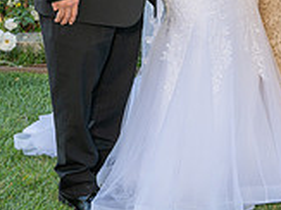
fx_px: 819
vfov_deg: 14.0
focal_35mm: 101
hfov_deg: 19.3
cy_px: -72
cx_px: 207
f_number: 6.3
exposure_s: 1/200
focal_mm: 38
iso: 200
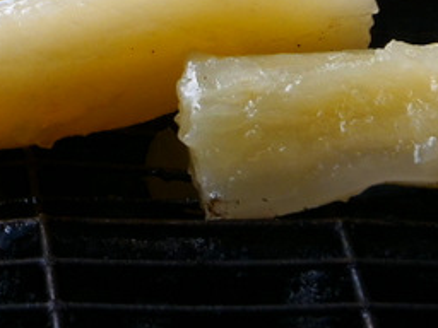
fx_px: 3442
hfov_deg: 7.1
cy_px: -335
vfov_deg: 5.4
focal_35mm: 272
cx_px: -299
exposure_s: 1/320
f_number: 7.1
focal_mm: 29
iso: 200
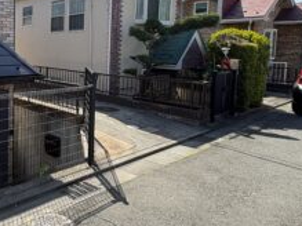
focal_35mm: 32
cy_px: 68
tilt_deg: -4.7
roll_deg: -0.4
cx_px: 1
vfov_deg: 43.3
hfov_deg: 47.4
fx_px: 279
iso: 40
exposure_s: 1/464
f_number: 2.2
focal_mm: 2.22
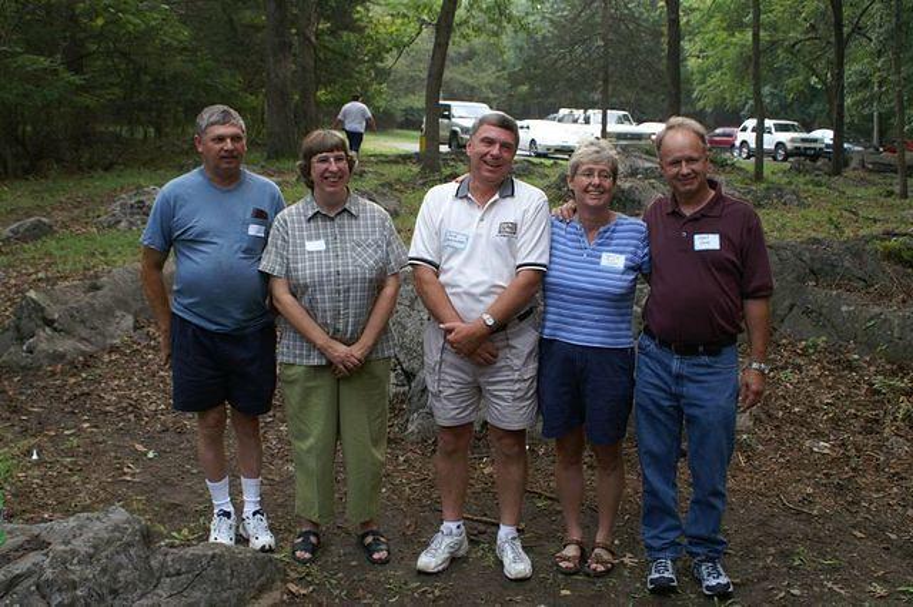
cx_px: 456
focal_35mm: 36
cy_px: 304
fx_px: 912
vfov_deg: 36.8
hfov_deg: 53.2
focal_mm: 24
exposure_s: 1/50
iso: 100
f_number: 4.5
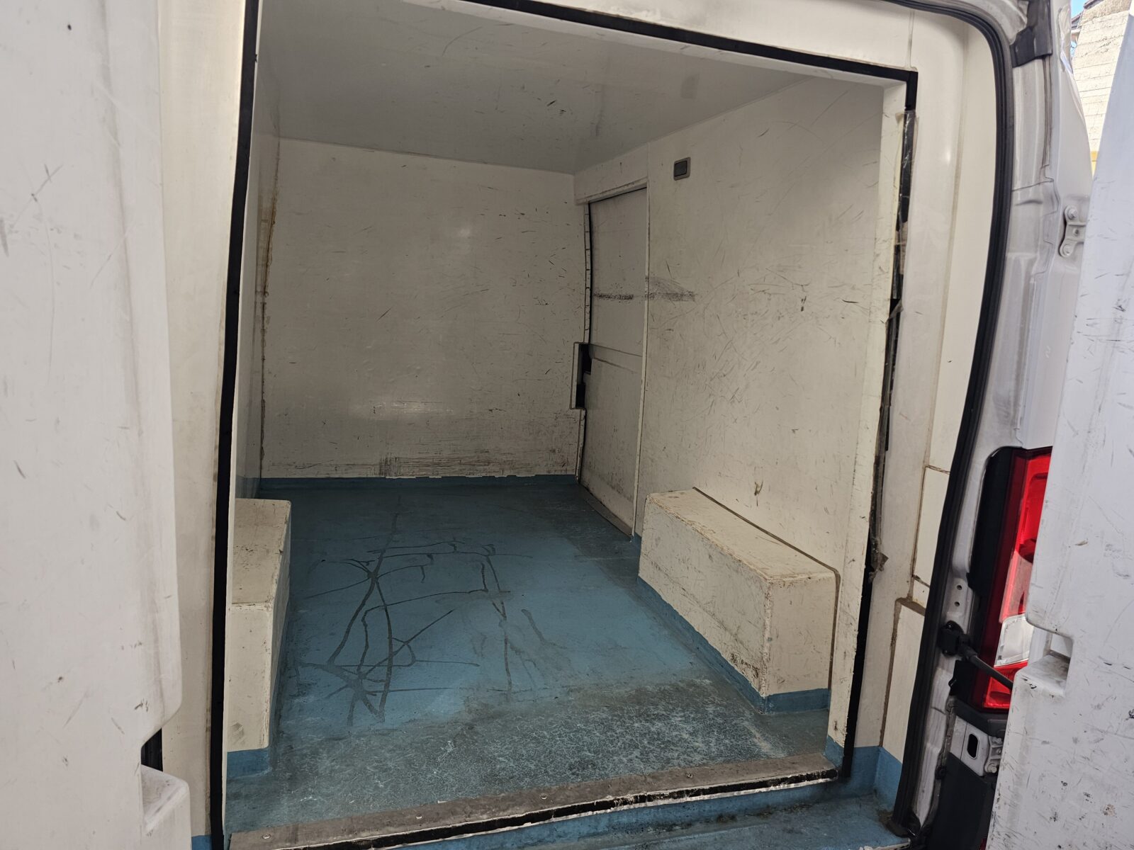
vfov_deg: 58.9
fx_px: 753
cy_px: 425
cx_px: 567
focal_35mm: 23
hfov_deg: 73.9
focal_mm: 6.3
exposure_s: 1/359
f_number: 1.7
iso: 100
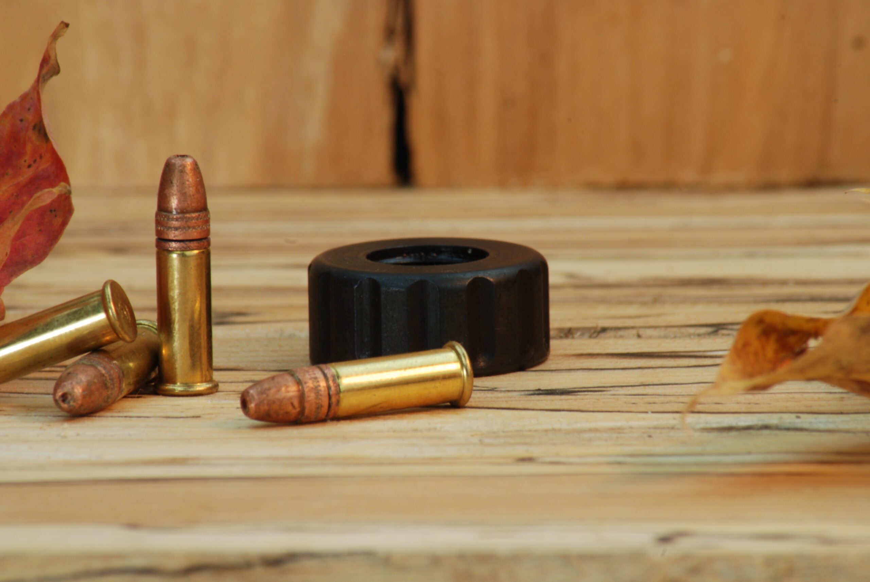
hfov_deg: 4.6
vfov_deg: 3.1
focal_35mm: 450
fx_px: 10889
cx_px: 435
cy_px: 291
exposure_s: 1/13
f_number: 22
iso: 200
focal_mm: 300
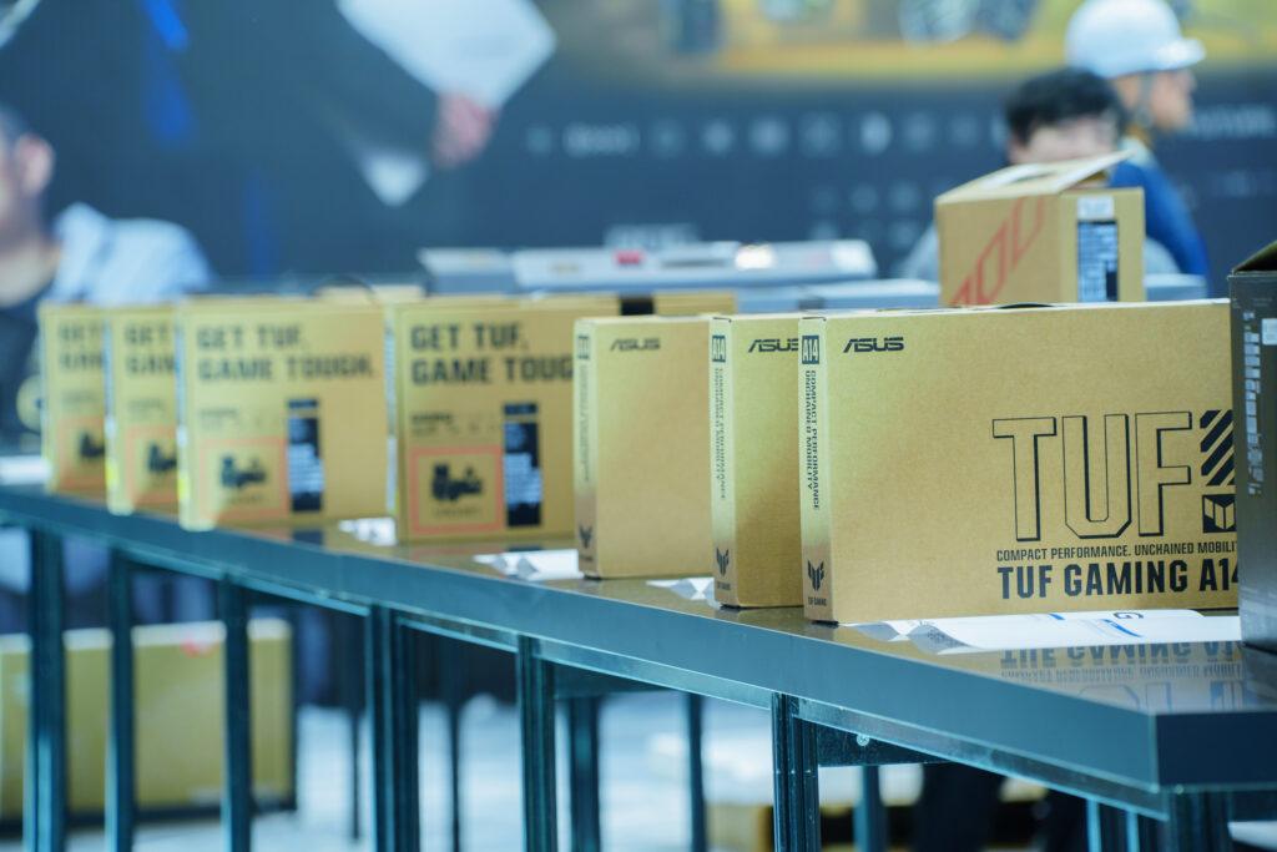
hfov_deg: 14.8
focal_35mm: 139
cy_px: 426
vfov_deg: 9.9
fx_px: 4931
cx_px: 638
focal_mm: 139
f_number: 4
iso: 400
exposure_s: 1/50
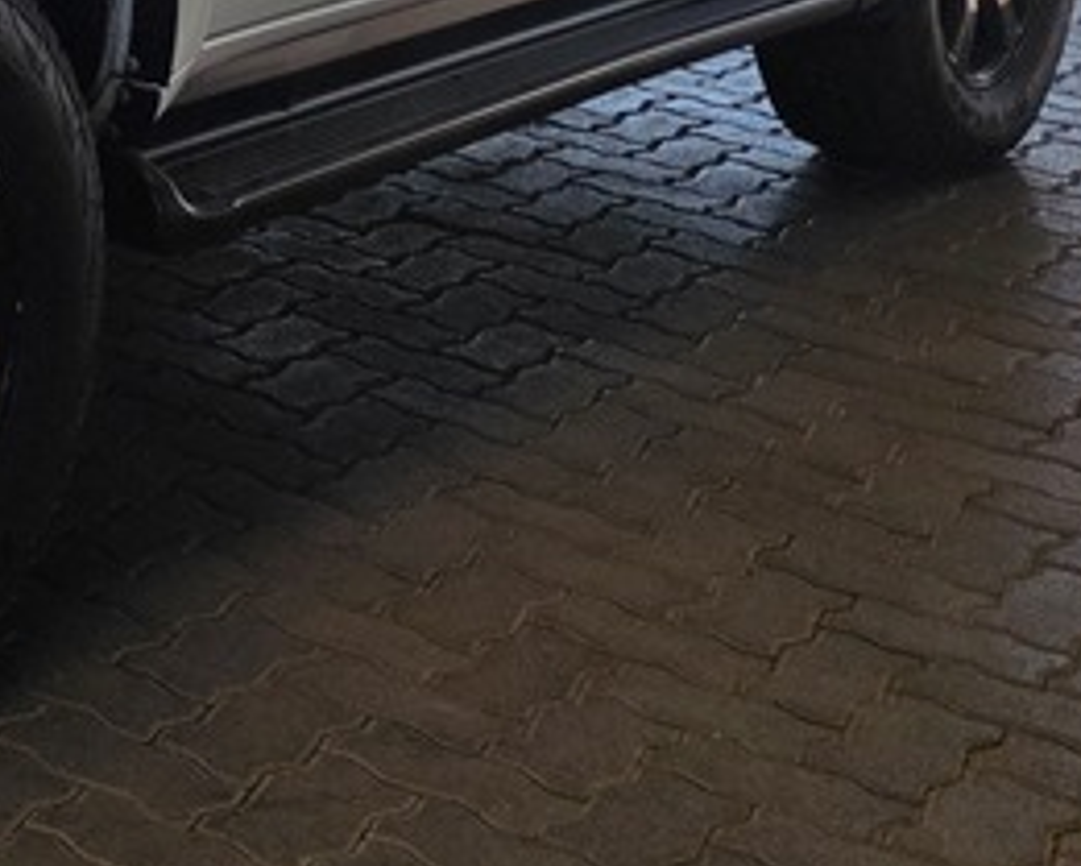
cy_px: -431
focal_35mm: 88
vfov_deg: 16.0
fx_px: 2816
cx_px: -447
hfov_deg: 19.5
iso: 25
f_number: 1.7
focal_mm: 6.25
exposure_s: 1/359
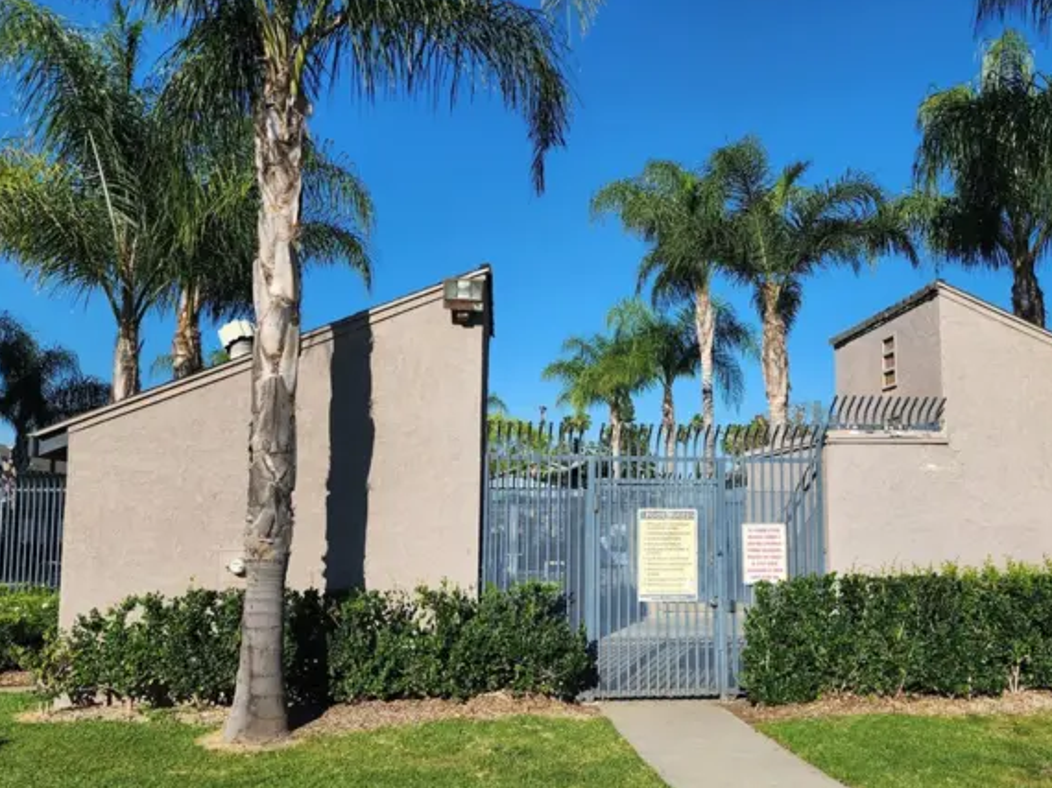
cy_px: 434
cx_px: 629
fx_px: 942
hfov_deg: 57.9
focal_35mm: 31
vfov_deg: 45.4
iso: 12
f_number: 1.8
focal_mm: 6.4
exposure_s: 1/1283
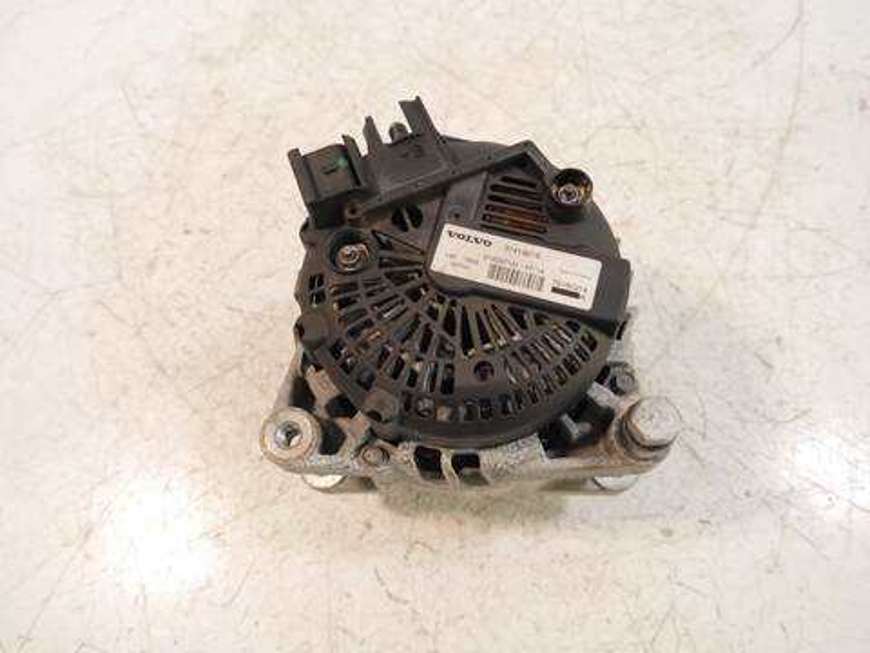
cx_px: 435
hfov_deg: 60.0
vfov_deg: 46.8
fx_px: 754
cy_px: 326
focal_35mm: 30
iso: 1600
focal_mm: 15
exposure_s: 1/125
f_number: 3.5
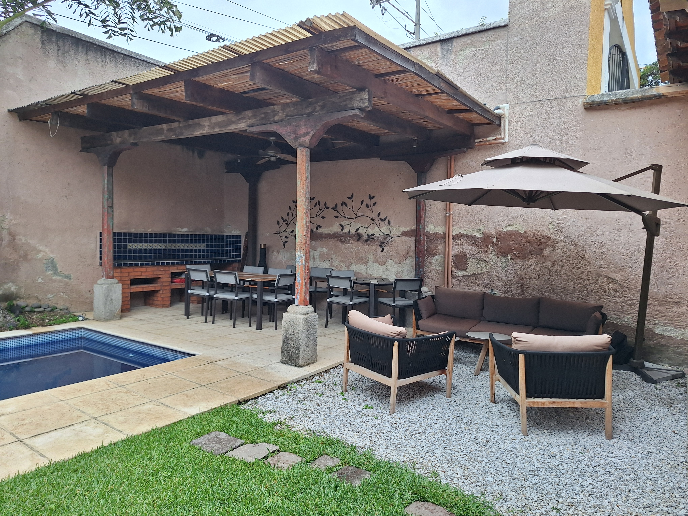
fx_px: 457
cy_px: 258
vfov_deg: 58.9
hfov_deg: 73.9
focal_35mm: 23
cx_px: 344
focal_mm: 5.54
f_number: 1.8
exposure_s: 1/485
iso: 40
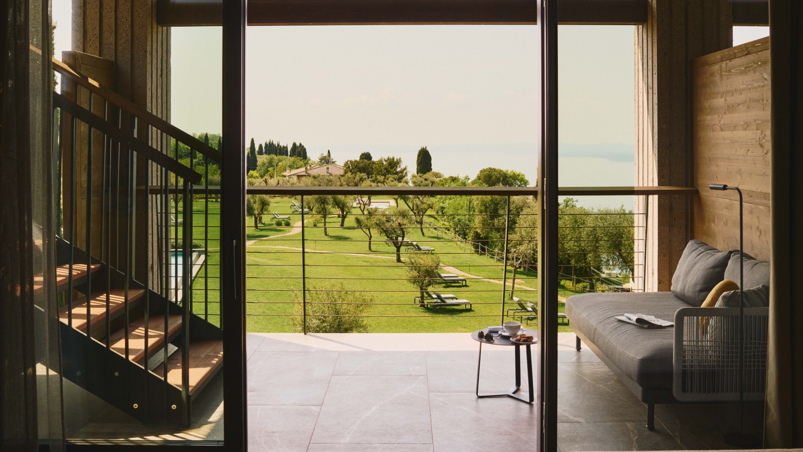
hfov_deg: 54.0
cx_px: 405
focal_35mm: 37
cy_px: 220
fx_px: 788
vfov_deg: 32.0
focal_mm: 35
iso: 200
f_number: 8
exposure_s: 1/250
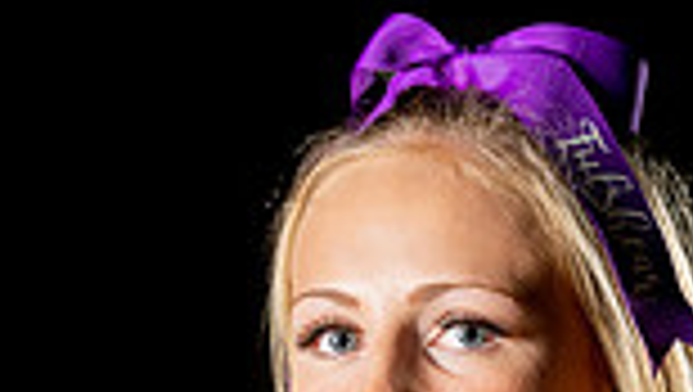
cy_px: 960
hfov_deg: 15.2
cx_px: 490
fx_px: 2594
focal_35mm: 141
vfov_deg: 8.0
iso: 100
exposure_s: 1/250
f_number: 6.3
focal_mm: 46
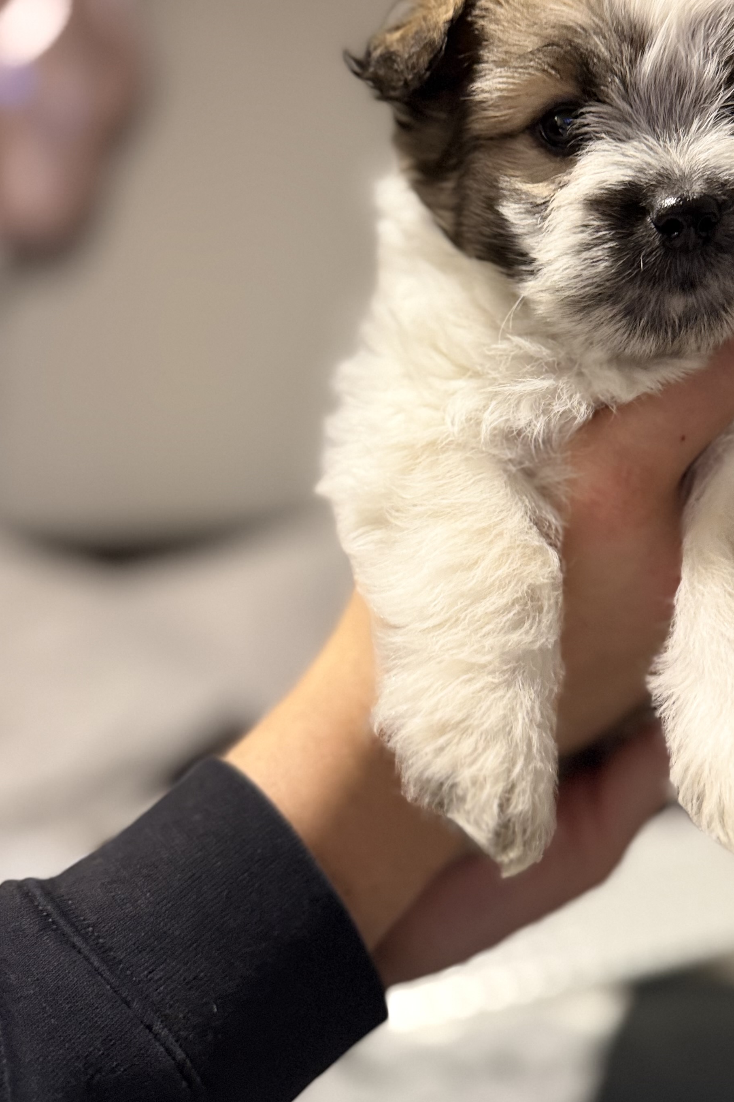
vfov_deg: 51.1
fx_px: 1132
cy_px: 389
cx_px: 533
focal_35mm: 37
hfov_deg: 35.3
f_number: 1.78
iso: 500
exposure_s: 1/50
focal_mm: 6.76
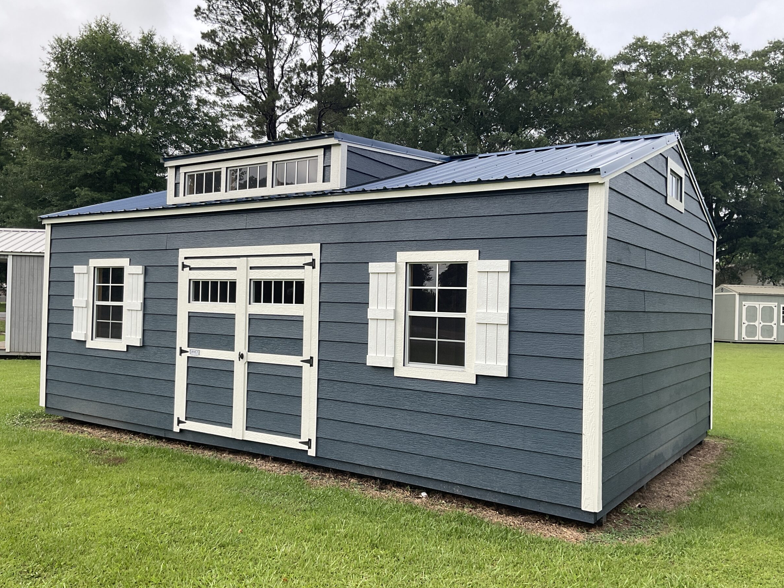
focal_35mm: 31
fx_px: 702
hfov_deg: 58.4
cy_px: 298
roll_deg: -0.6
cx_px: 390
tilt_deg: +1.4
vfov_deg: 45.4
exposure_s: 1/606
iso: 16
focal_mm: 3
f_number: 1.8
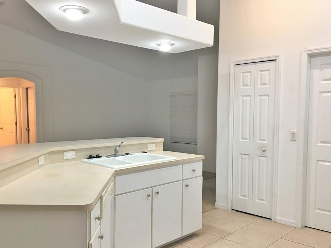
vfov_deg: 42.9
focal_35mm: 33
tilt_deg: -4.3
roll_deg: -0.3
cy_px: 135
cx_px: 148
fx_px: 316
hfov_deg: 55.2
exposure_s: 1/30
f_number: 2.2
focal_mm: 4.15
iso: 80
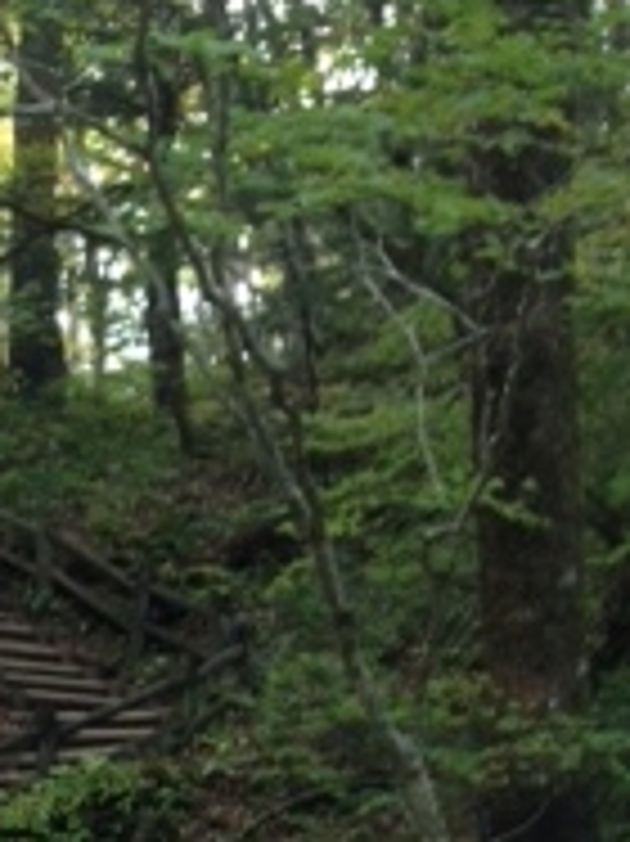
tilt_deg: -3.3
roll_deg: -0.1
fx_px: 2745
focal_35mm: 113
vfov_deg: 15.7
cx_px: 148
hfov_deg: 13.0
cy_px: 1346
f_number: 2.4
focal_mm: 4.12
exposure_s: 1/30
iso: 50
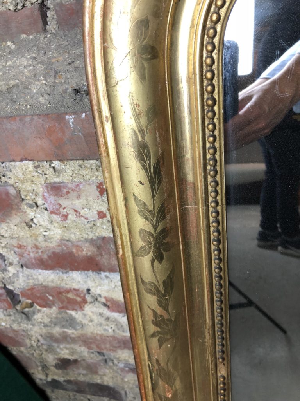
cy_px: 200
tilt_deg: -33.2
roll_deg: +10.7
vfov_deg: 63.4
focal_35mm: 28
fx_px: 324
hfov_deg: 49.7
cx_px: 150
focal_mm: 4
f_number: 1.8
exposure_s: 1/20
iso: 40
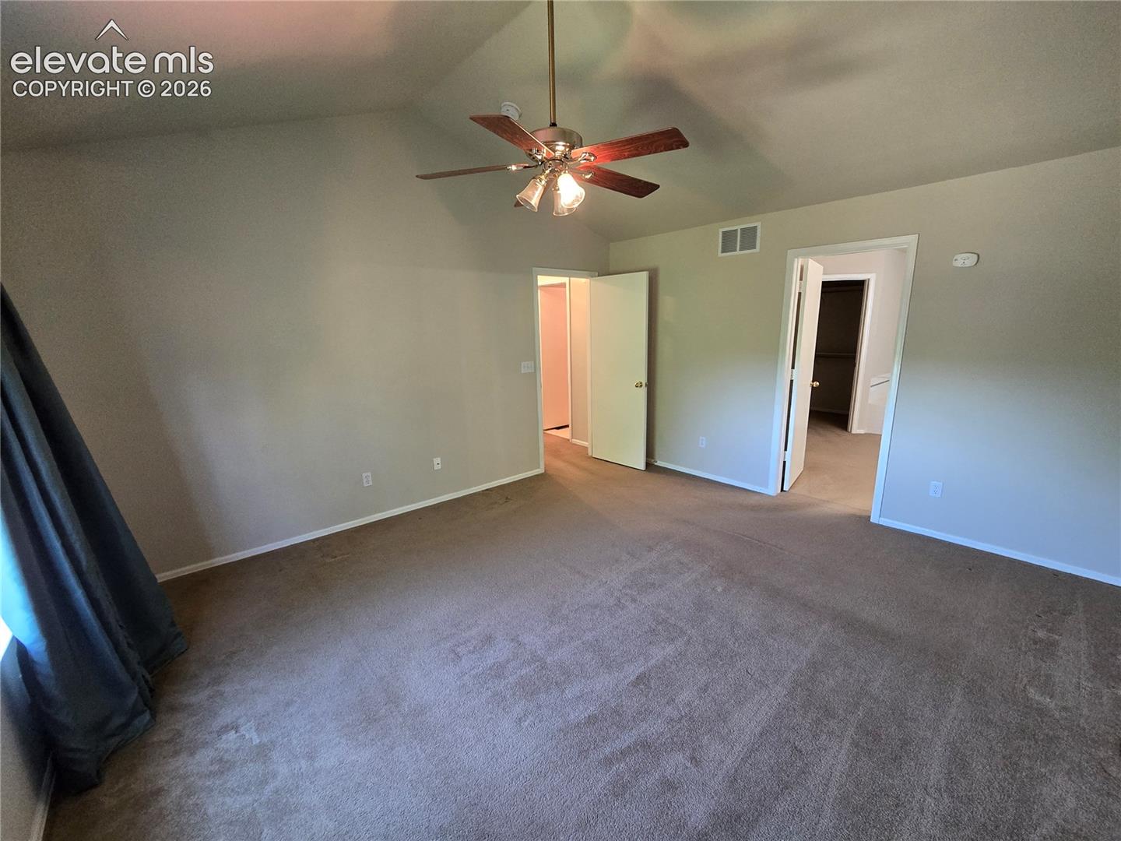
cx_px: 560
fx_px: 421
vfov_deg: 89.9
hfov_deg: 106.2
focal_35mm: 13
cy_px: 420
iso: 640
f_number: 2.2
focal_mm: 2.2
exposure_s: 1/60
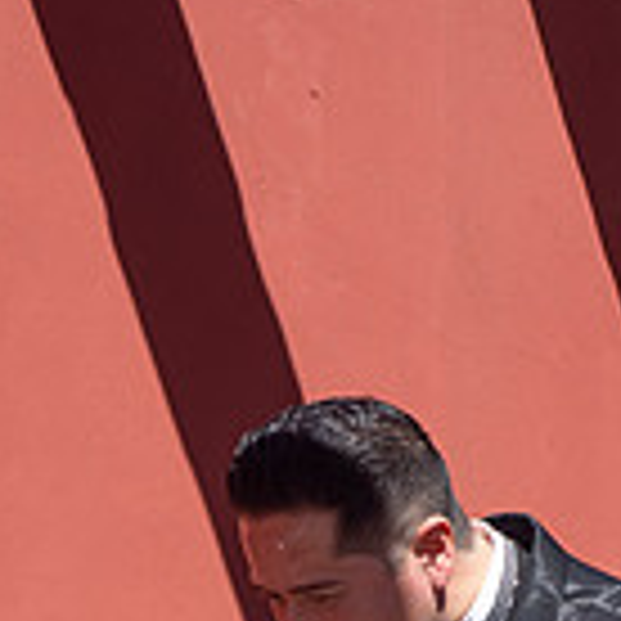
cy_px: 844
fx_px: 3633
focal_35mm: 179
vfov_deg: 9.6
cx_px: 22
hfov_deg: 9.7
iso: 100
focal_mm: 50
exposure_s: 1/250
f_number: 6.3
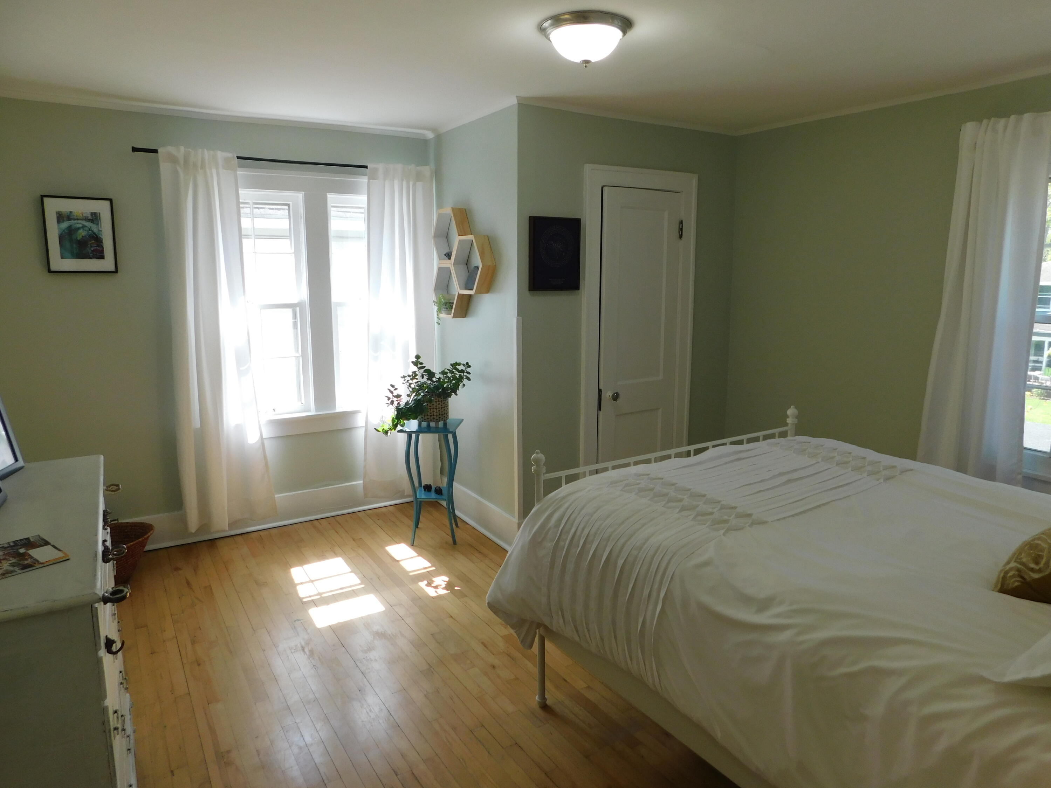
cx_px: 526
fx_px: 698
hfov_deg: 73.9
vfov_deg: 58.9
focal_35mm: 23
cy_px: 394
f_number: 3
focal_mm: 4
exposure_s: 1/125
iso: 125
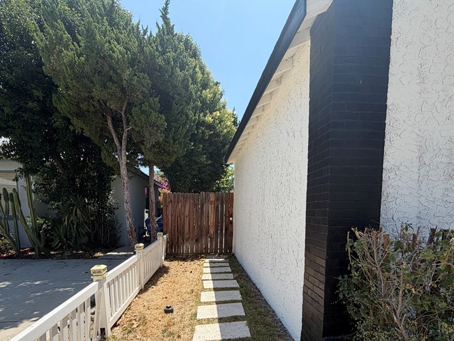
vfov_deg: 63.5
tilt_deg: -6.2
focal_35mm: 20
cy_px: 239
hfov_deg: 81.7
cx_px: 225
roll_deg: +0.2
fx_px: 262
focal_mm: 2.22
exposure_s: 1/770
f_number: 2.2
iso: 32
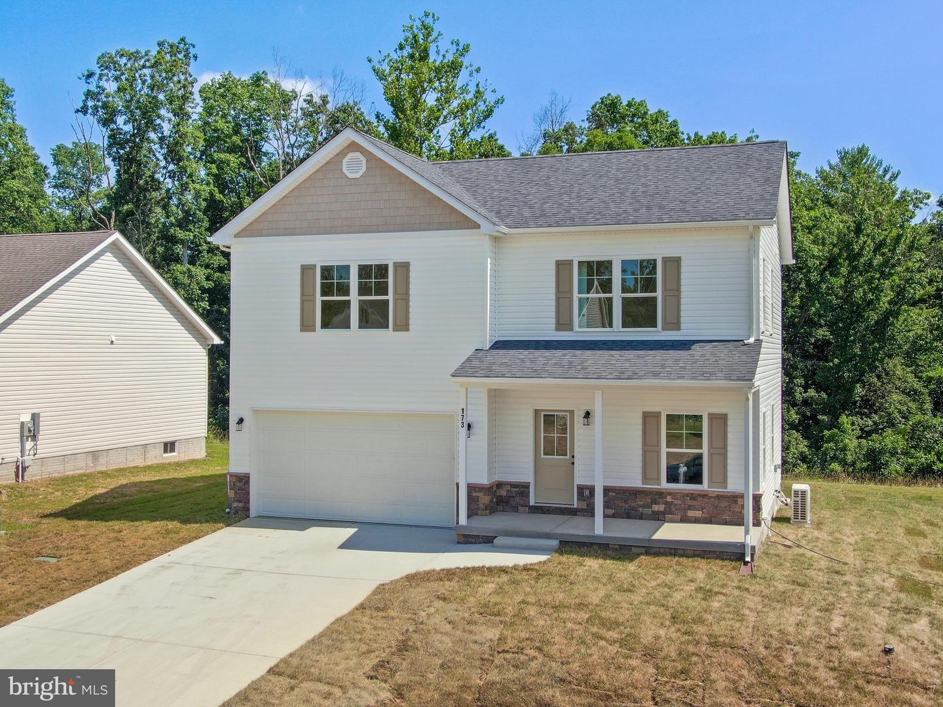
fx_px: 1062
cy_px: 354
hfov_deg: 47.9
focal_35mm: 39
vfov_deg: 36.8
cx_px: 472
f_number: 3.4
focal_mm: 6.63
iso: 100
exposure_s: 1/640
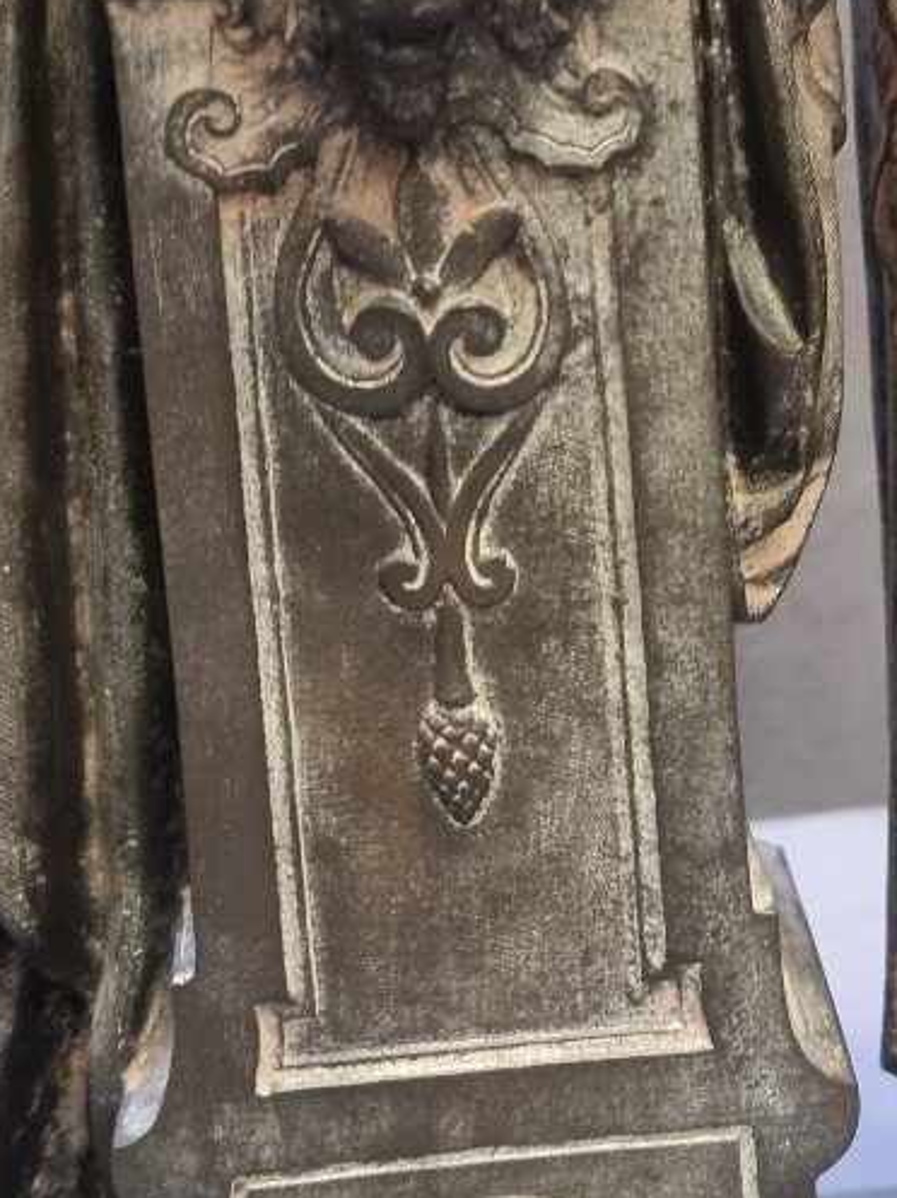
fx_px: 2007
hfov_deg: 24.5
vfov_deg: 33.2
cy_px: 509
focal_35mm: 58
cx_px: 788
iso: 640
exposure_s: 1/25
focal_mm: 6.7
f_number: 1.8
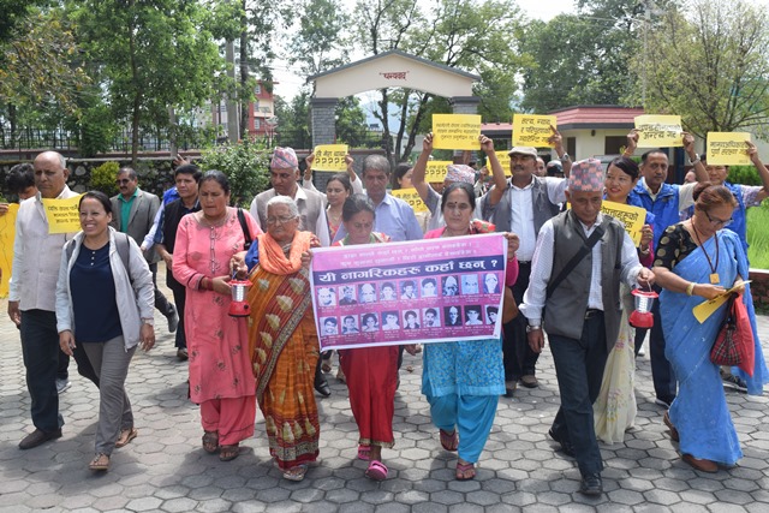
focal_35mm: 36
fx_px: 769
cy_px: 256
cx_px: 384
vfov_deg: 36.9
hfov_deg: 53.1
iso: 200
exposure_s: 1/250
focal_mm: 24
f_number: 8
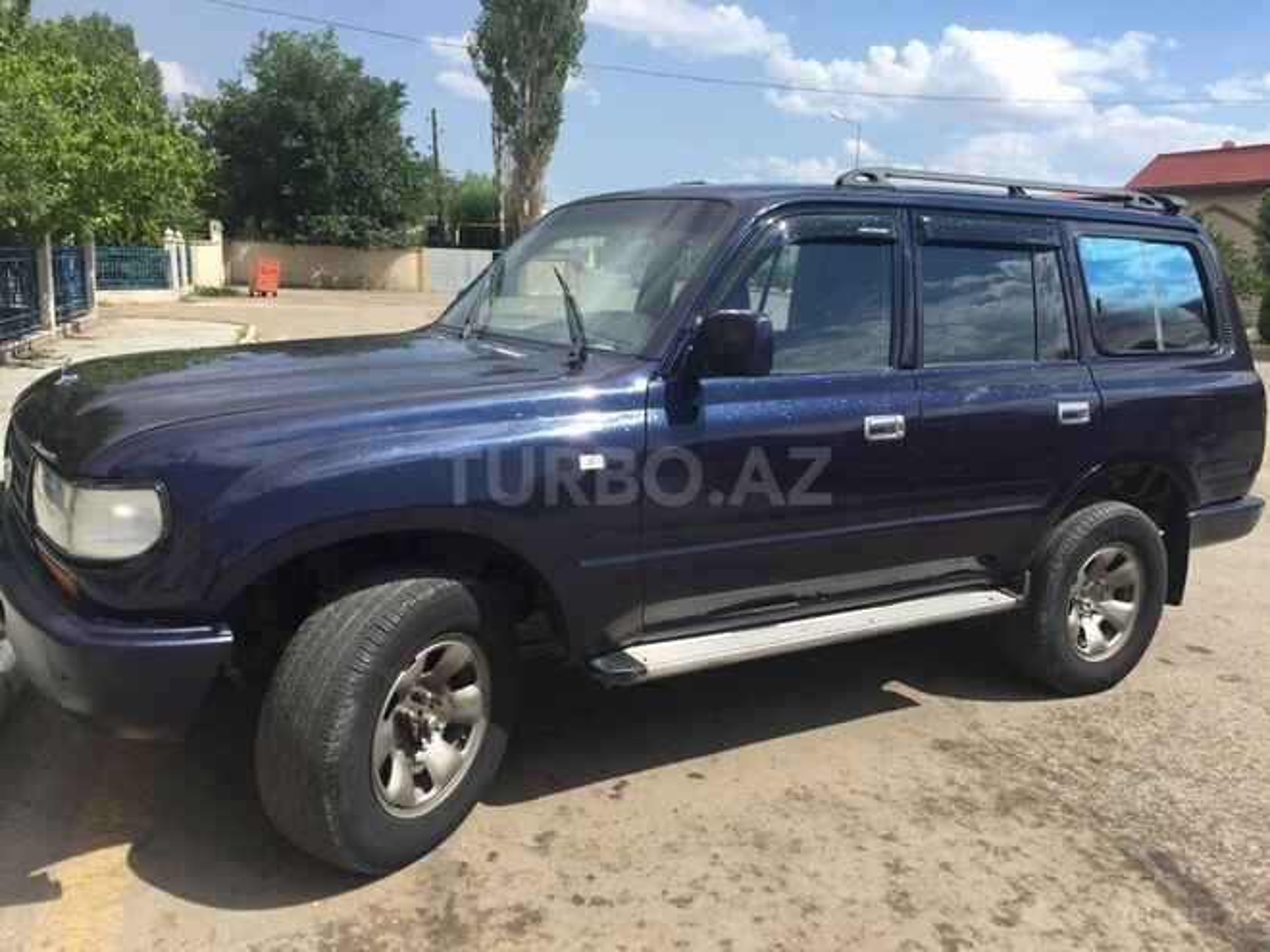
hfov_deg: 61.7
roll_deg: -3.5
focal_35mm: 29
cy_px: 476
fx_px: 1064
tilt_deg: -11.1
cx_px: 635
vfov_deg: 48.2
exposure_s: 1/1883
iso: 32
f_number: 2.2
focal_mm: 4.15
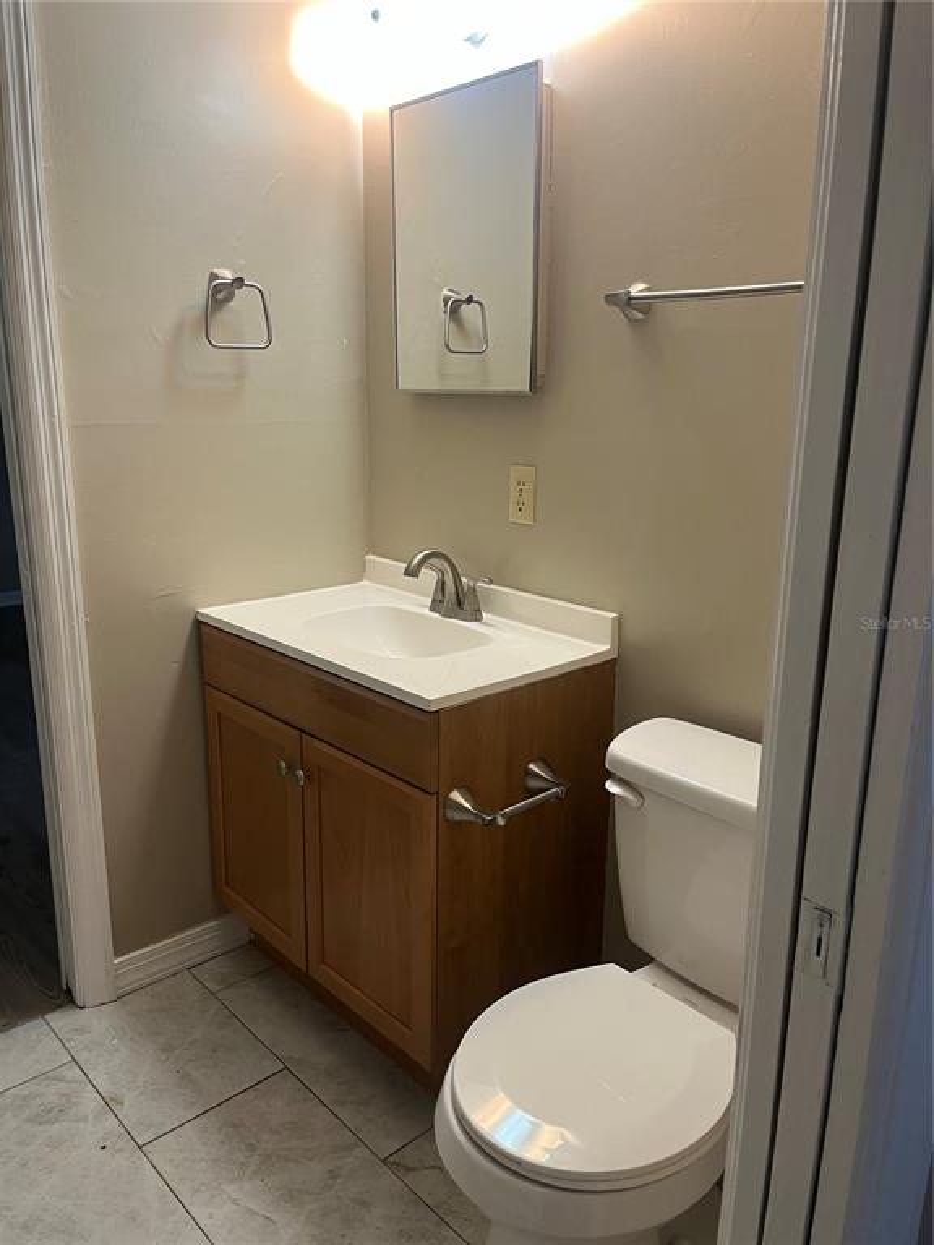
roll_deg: -0.8
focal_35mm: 26
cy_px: 622
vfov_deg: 67.3
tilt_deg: -13.7
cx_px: 467
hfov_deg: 53.1
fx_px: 935
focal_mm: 5.1
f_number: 1.6
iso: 100
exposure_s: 1/60
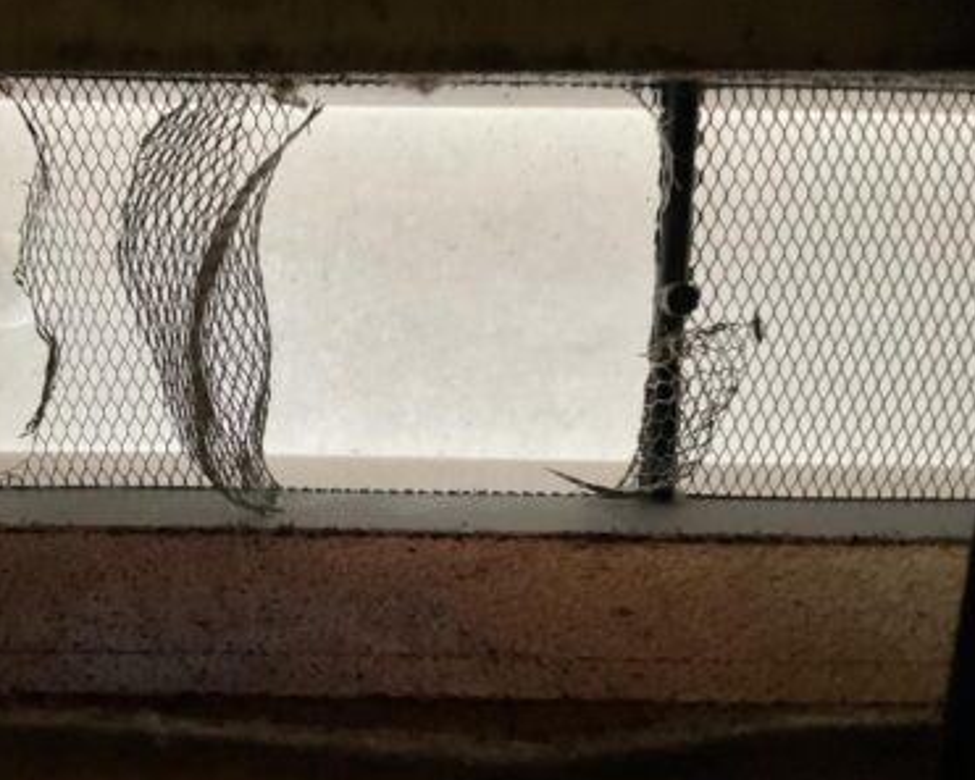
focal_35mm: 37
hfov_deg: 48.5
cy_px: 420
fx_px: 1068
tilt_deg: +70.7
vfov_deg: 40.1
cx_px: 356
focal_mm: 3
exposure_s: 1/54
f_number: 1.8
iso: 320
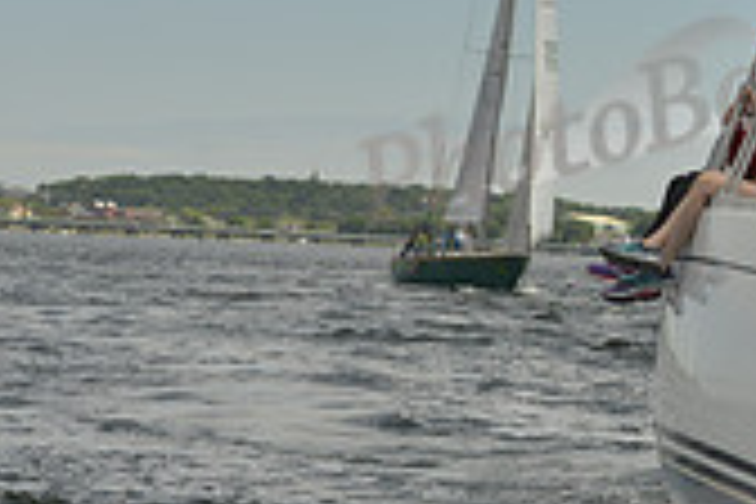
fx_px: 5082
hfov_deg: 8.3
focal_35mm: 242
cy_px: 281
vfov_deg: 5.7
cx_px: 1228
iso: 280
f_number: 9
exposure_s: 1/1600
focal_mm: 70
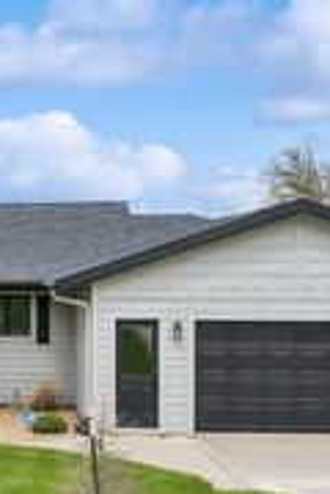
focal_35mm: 89
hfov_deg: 14.6
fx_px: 1224
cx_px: -116
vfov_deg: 22.8
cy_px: 325
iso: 400
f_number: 9
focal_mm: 32
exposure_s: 1/800
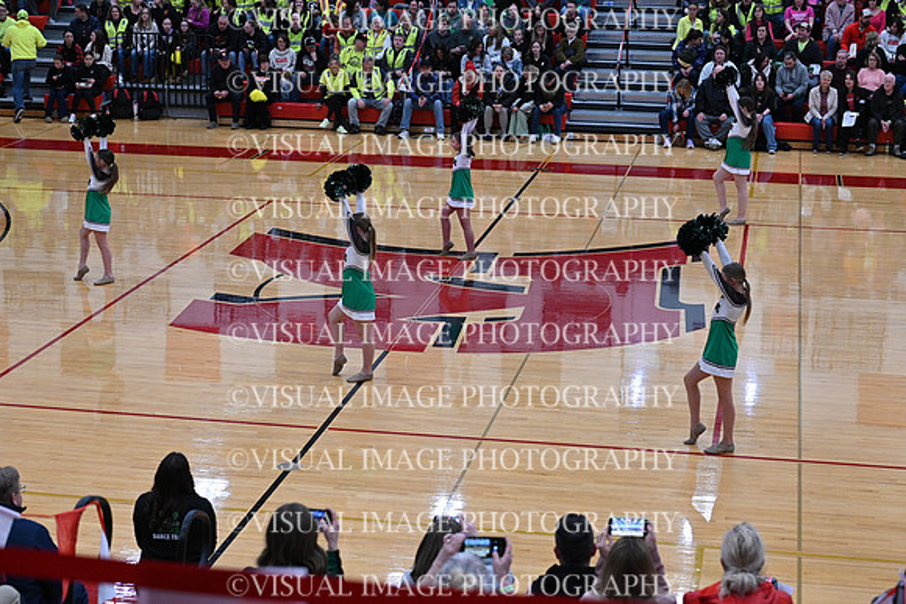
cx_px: 453
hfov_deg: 28.8
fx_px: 1762
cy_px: 302
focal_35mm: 70
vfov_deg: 19.5
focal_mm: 70
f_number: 4
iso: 4000
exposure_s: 1/400
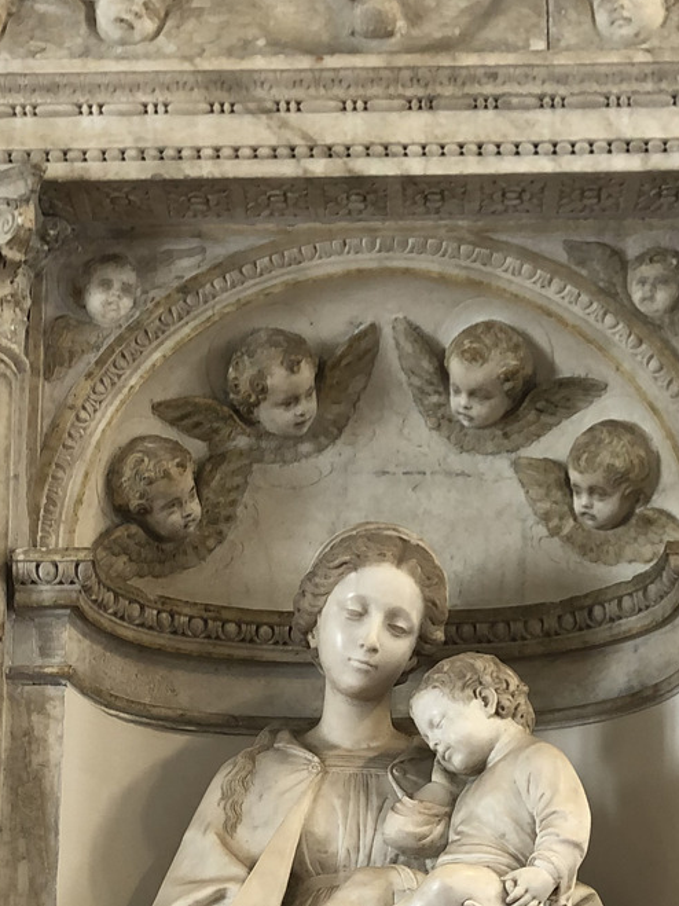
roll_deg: +0.8
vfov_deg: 27.3
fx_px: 1779
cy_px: 861
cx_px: 397
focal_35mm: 68
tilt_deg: +13.8
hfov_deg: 21.6
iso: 40
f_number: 1.8
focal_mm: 4
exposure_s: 1/20
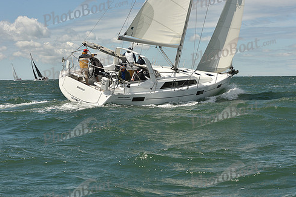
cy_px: 90
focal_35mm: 83
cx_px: 160
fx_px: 682
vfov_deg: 16.5
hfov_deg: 24.5
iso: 320
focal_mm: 70
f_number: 11
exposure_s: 1/800
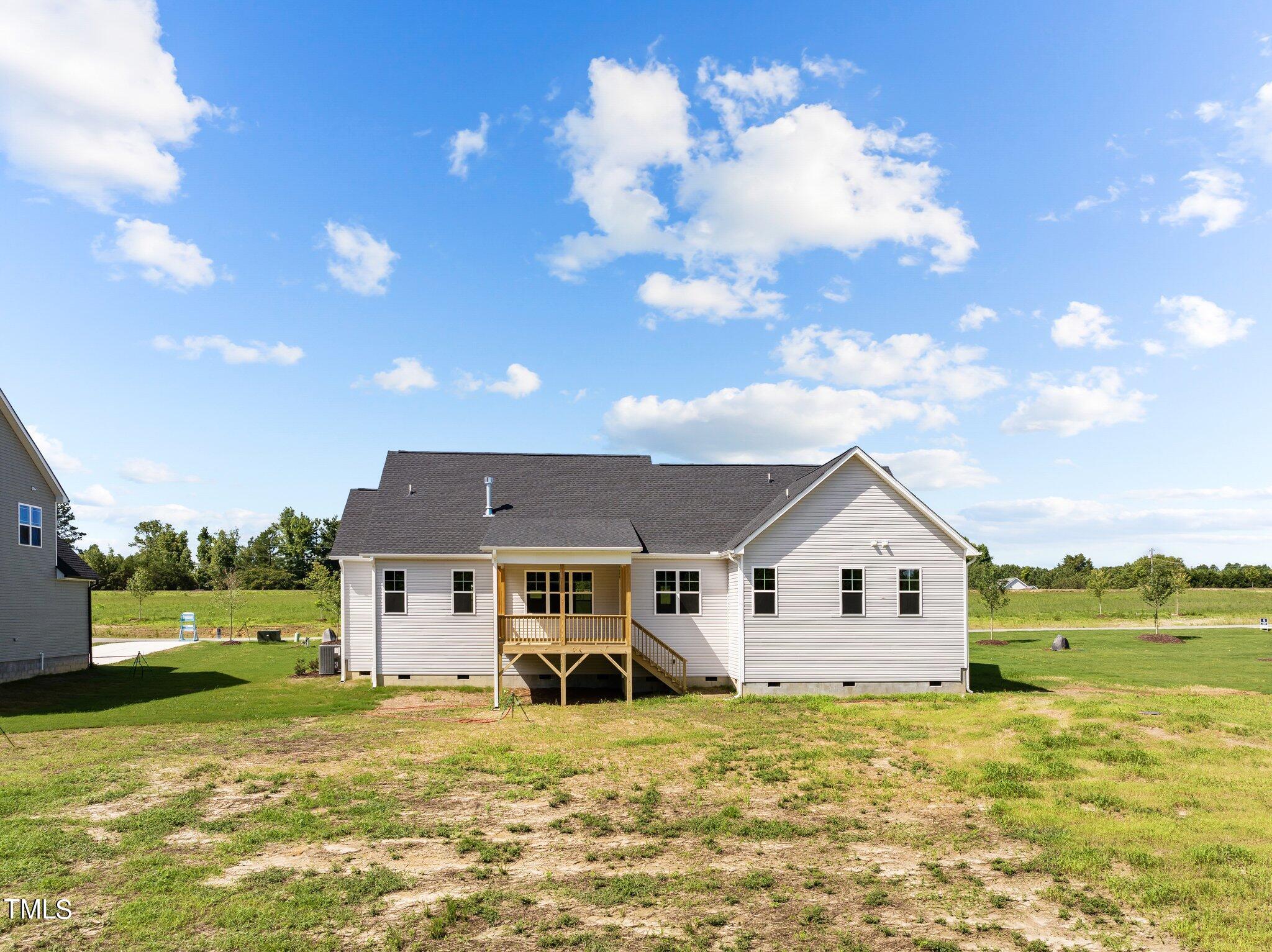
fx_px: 881
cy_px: 476
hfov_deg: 71.6
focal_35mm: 24
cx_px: 636
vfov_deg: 56.8
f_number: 2.8
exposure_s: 1/160
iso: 100
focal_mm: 12.29
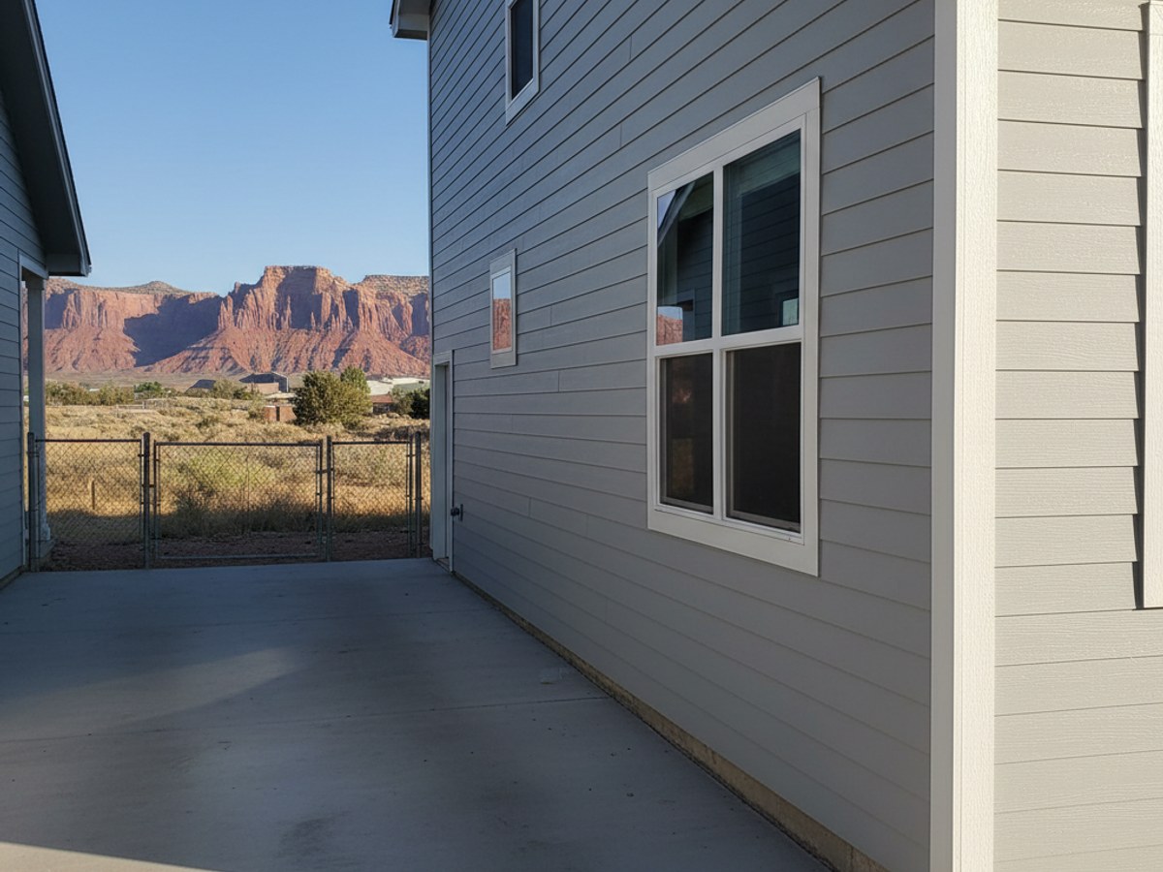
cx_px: 582
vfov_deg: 58.9
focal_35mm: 23
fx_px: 773
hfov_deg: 73.9
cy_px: 436
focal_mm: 6.4
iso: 488
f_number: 1.8
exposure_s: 1/1078
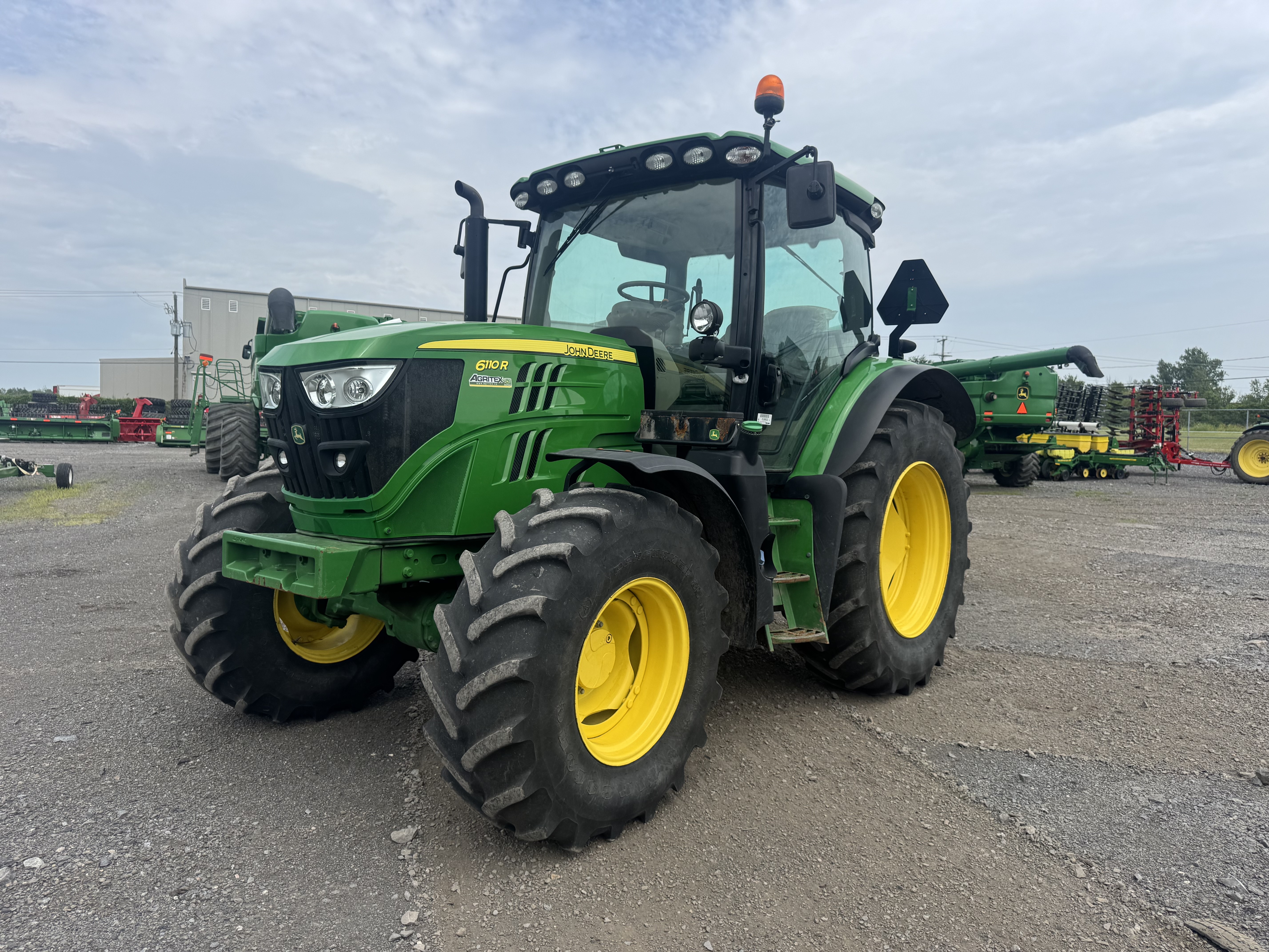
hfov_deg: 71.6
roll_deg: -1.3
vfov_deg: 56.8
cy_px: 476
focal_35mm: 24
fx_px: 880
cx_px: 634
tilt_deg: -1.6
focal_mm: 6.76
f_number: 1.78
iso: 80
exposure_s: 1/4950
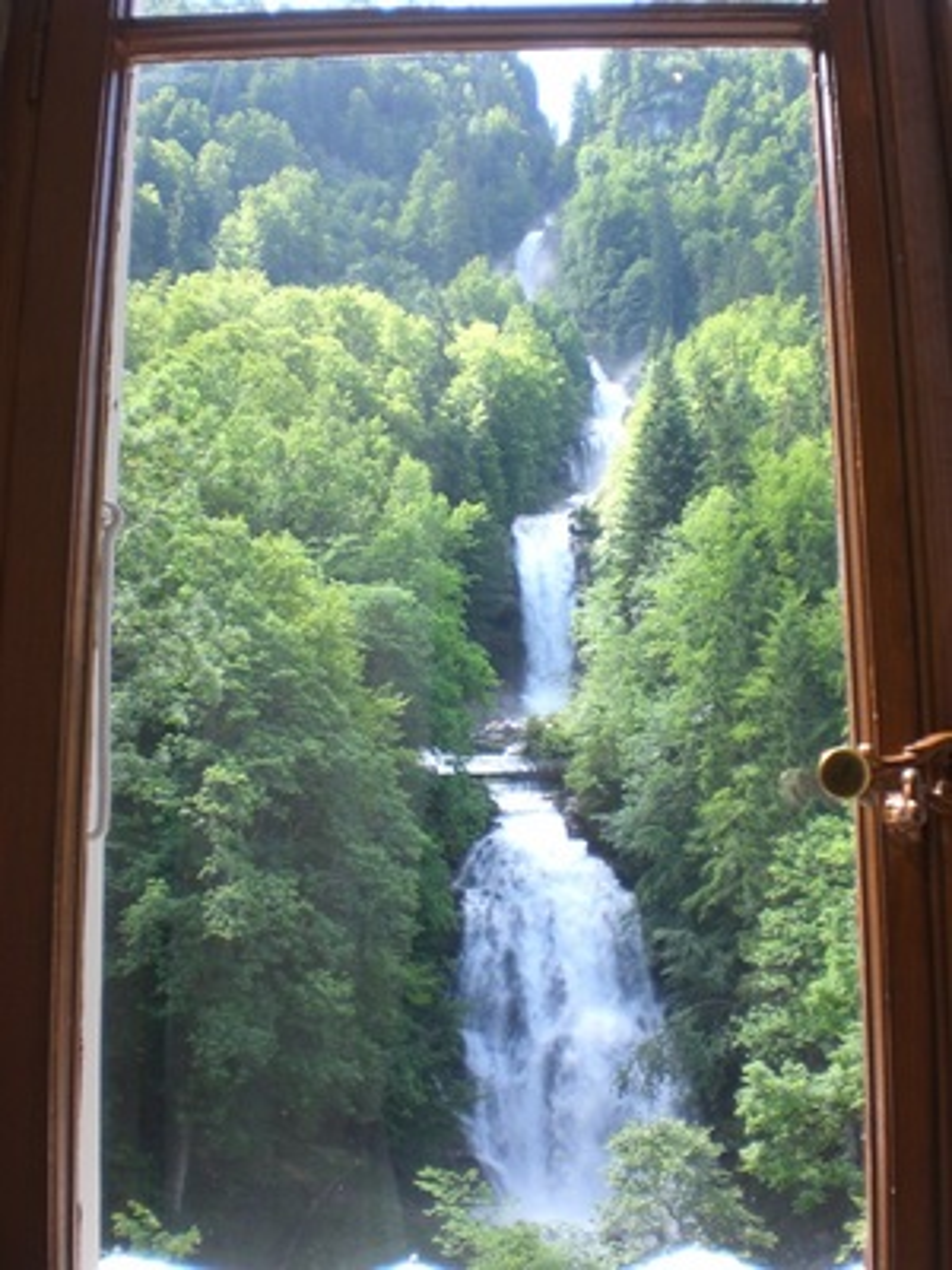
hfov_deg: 37.7
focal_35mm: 38
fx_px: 1393
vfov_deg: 49.0
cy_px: 635
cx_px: 476
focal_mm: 6.3
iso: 50
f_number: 3.1
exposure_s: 1/100
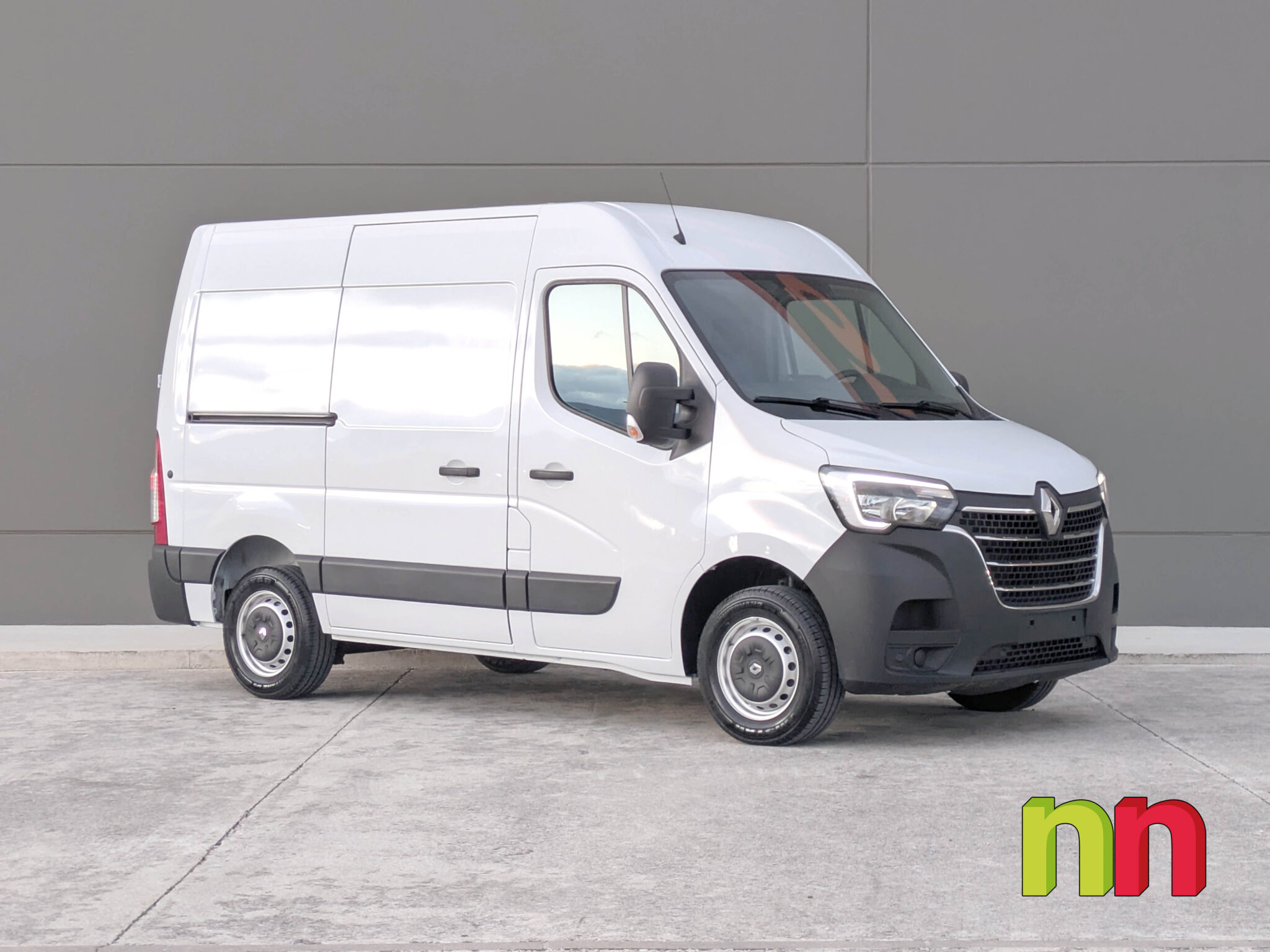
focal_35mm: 24
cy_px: 476
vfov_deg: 56.8
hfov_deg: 71.6
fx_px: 881
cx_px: 635
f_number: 1.8
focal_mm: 6.86
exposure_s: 1/3200
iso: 80
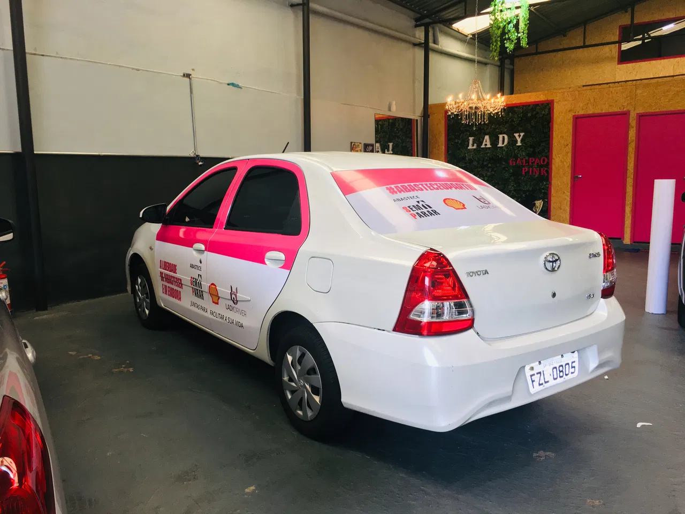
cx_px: 342
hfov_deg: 61.7
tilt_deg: -7.1
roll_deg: +0.5
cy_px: 257
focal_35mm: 29
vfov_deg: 48.2
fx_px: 574
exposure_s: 1/60
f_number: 2.2
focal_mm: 4.15
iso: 32
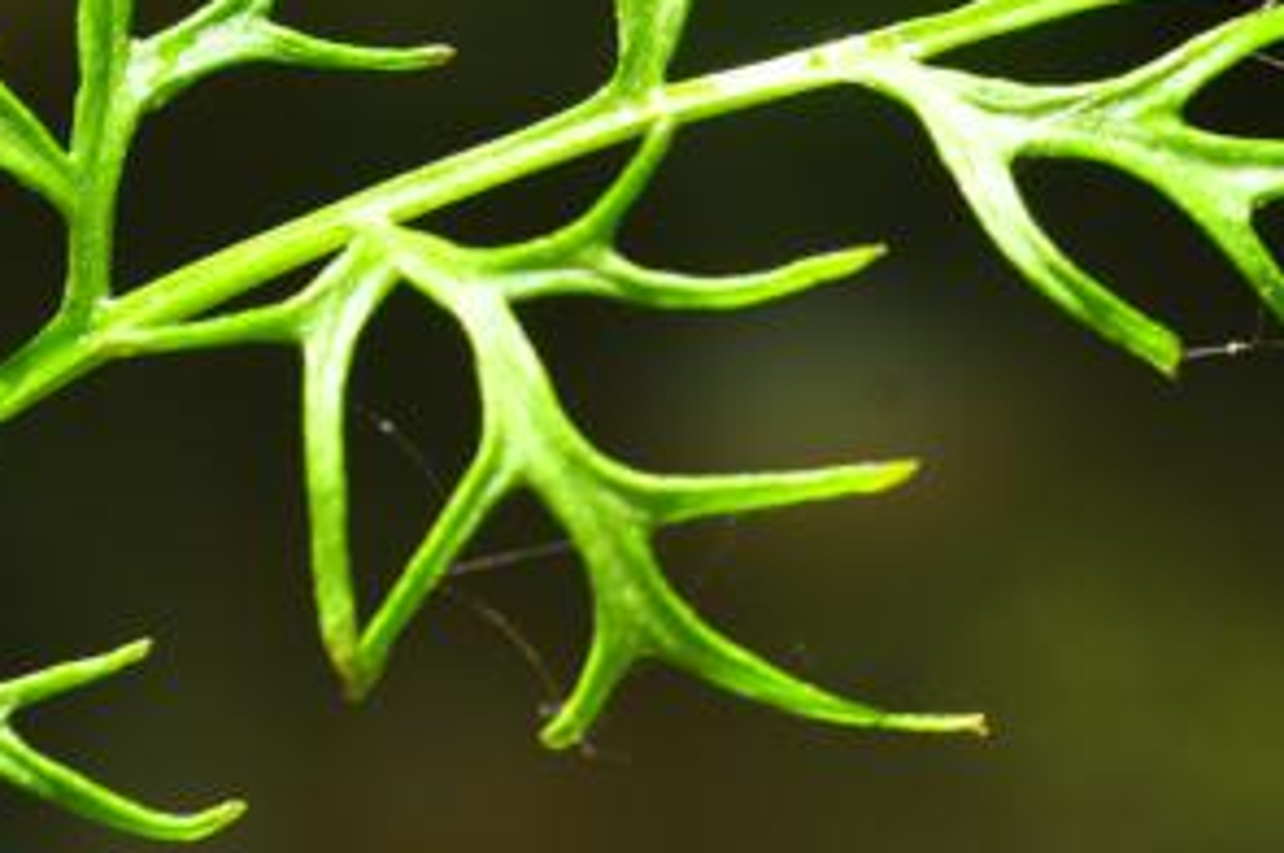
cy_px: 50
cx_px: 857
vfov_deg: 7.5
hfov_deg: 11.2
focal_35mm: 183
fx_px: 6520
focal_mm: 60
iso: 250
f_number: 8
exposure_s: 1/125
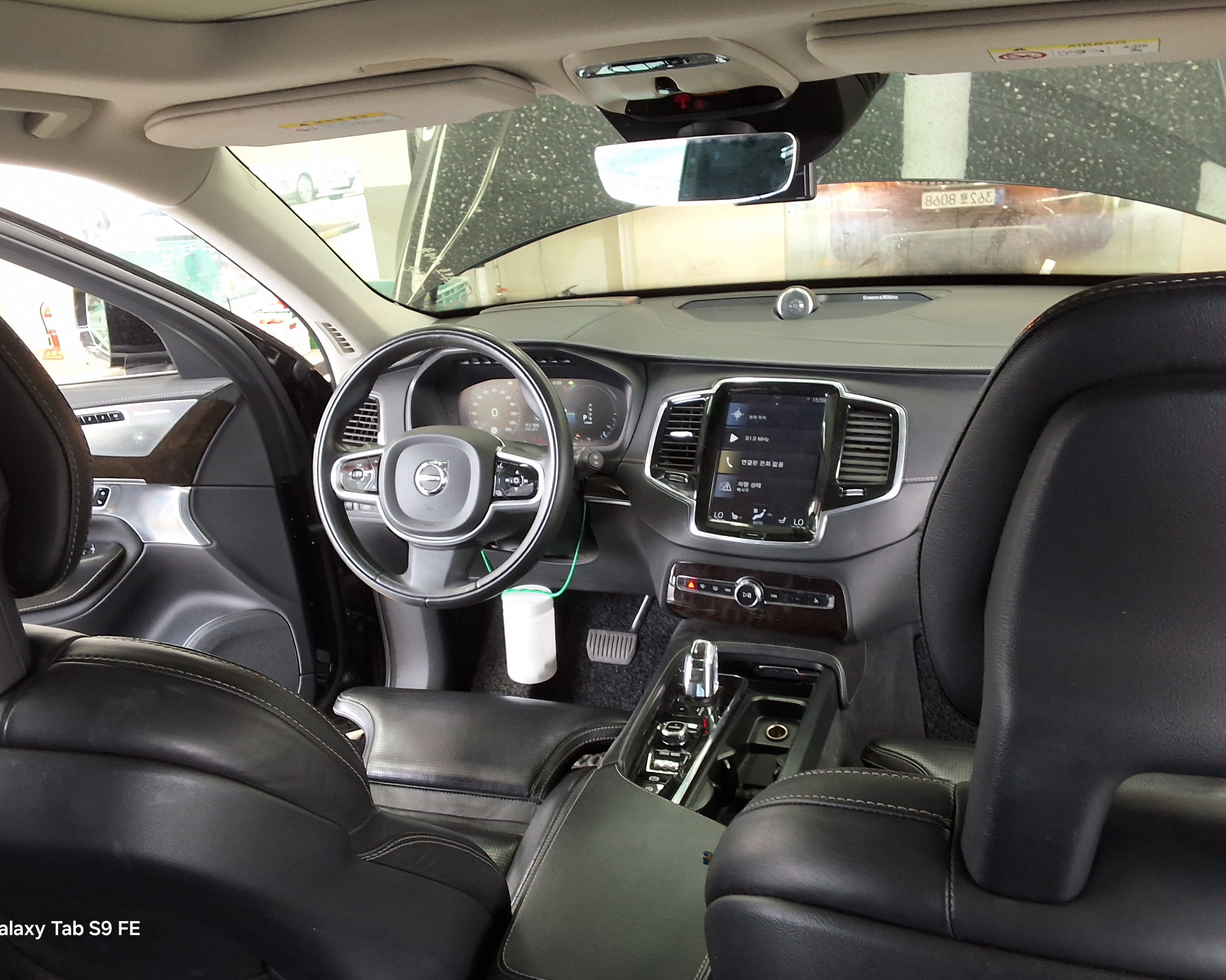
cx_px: 614
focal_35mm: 30
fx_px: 1089
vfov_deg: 48.5
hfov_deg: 58.8
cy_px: 480
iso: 160
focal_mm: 2.91
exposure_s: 1/40
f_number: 1.9
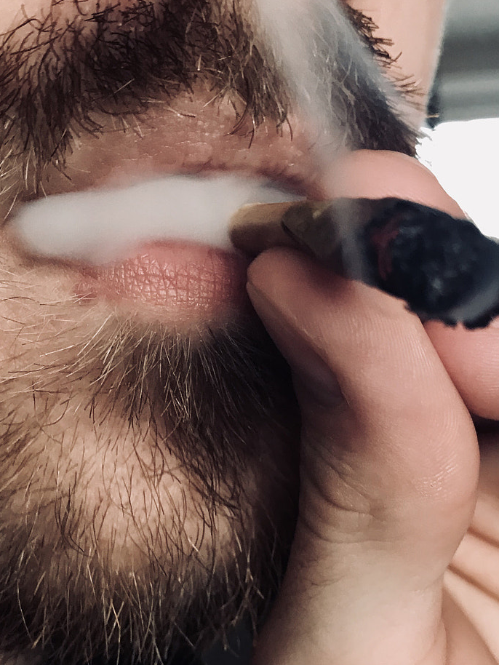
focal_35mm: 49
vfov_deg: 38.6
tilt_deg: -3.0
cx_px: 276
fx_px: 941
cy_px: 427
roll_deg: +5.5
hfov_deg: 29.7
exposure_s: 1/17
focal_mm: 3.99
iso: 40
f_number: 1.8
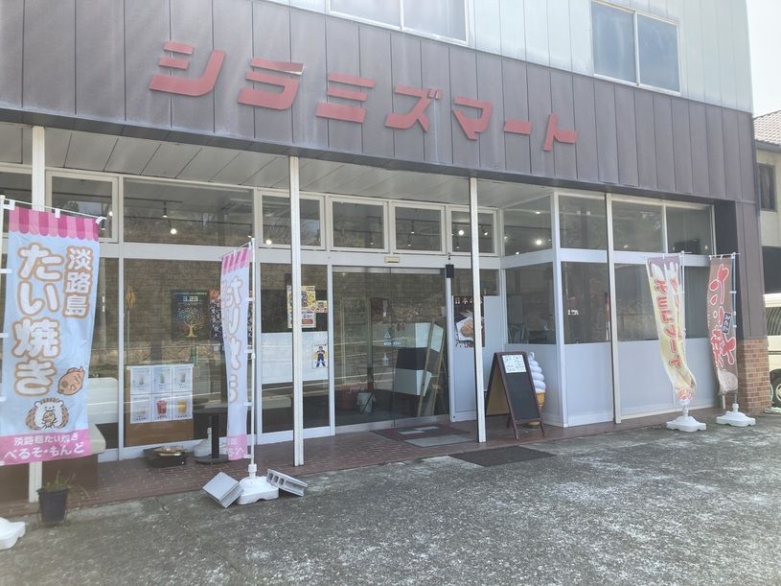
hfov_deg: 63.5
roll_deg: +0.7
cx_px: 390
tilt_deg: +3.5
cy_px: 293
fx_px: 632
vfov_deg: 49.7
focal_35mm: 28
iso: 20
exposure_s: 1/640
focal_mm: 3.99
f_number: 1.8
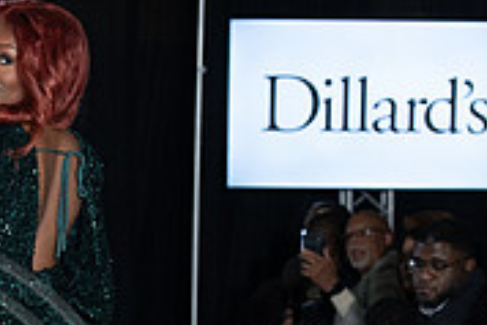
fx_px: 3534
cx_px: -131
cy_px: 498
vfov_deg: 5.2
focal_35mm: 261
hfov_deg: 7.8
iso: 1250
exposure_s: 1/160
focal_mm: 80
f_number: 5
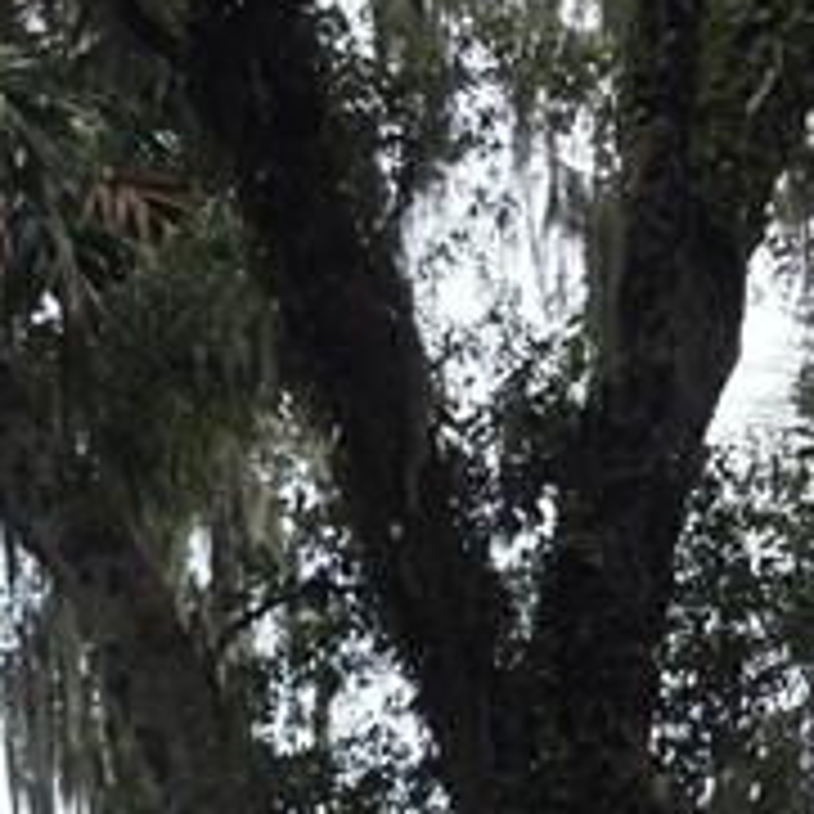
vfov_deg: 13.1
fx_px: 3059
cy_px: 1641
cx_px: -9
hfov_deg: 14.9
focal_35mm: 115
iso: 32
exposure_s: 1/359
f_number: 1.7
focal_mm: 6.3
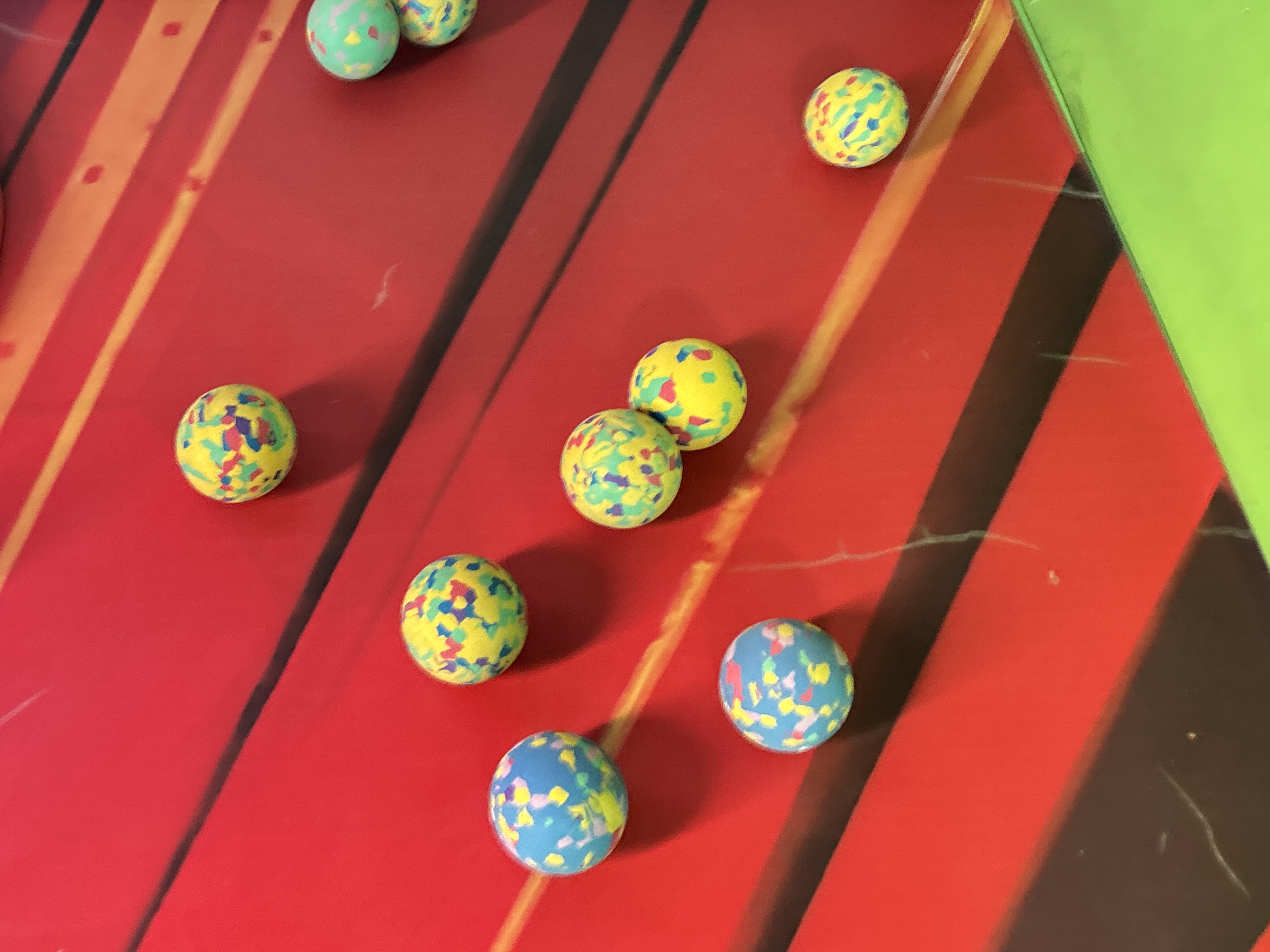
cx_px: 429
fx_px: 1284
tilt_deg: -57.6
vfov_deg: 40.5
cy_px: 386
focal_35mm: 35
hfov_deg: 51.7
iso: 1000
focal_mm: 5.96
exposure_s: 1/20
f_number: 1.6
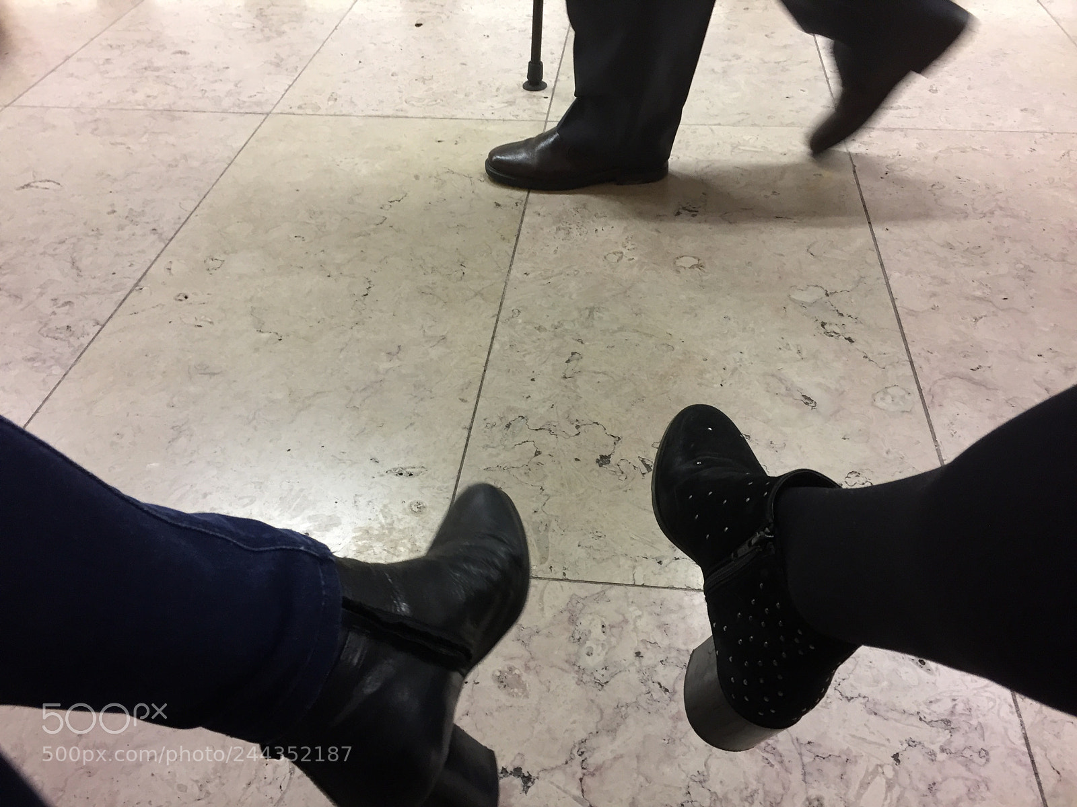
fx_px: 902
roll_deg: +2.5
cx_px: 538
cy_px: 404
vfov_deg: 48.2
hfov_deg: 61.7
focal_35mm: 29
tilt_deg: -41.9
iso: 80
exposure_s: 1/30
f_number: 2.2
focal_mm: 4.15
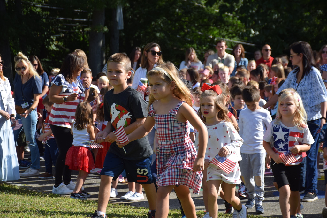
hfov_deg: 19.5
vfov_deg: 13.0
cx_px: 164
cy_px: 109
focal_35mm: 105
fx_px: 954
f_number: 6.3
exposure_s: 1/640
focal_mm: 70
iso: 200
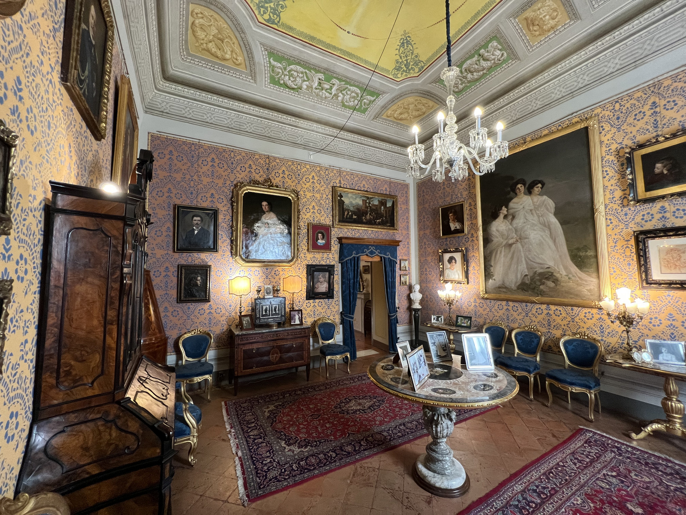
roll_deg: +0.8
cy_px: 258
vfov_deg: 89.9
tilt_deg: +3.5
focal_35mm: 13
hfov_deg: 106.2
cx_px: 343
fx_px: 258
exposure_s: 1/50
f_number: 1.8
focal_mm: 1.57
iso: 250
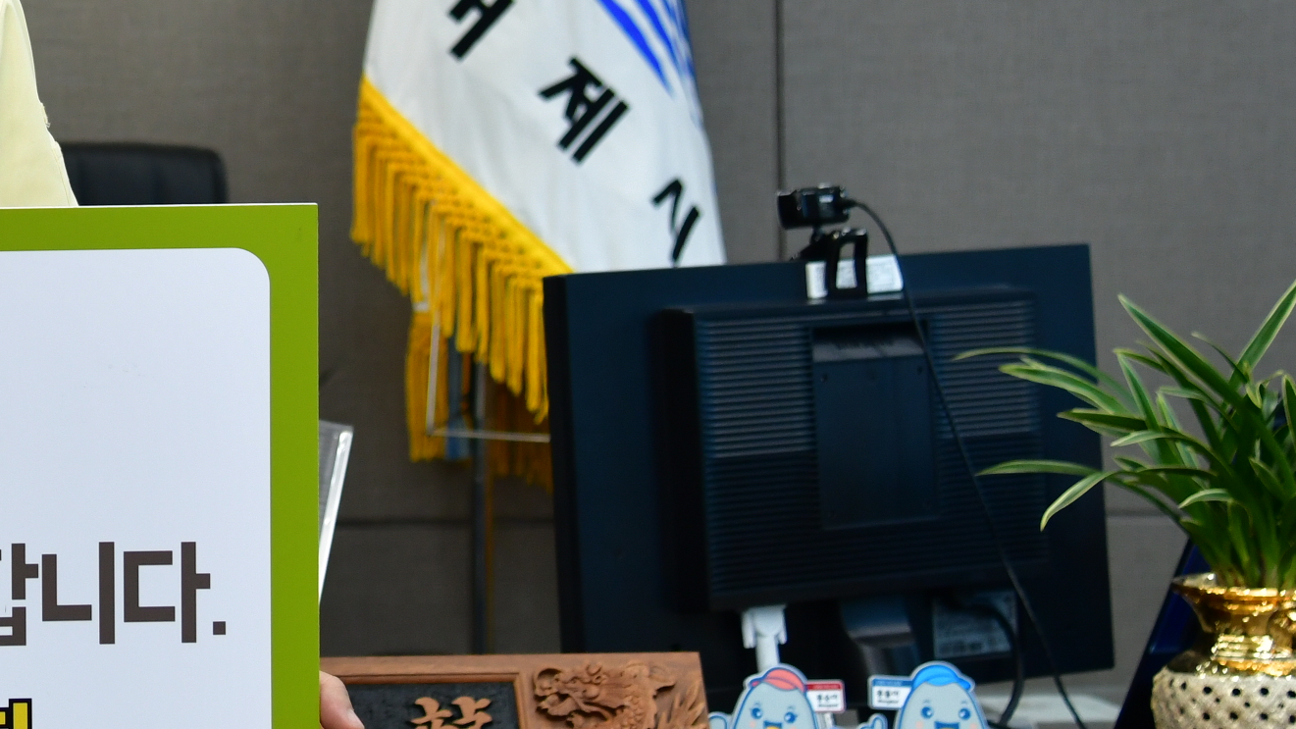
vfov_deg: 8.4
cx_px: -376
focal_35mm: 144
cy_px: 23
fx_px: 4948
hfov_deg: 14.3
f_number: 4
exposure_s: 1/250
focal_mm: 44
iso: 720
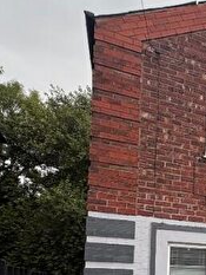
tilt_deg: +3.3
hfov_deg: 26.5
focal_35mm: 42
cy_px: 267
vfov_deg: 40.0
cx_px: 295
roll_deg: -0.3
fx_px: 333
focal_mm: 2.22
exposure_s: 1/110
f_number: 2.2
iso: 40
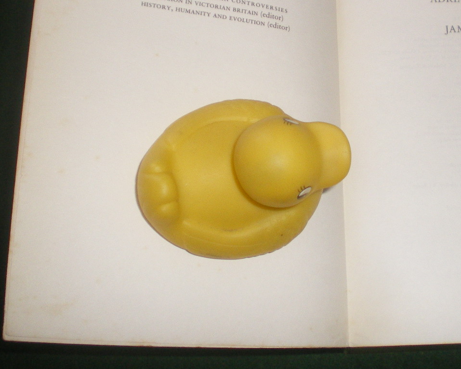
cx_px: 339
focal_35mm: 62
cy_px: 89
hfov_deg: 30.0
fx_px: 846
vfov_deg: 24.3
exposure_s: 1/50
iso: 200
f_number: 3.1
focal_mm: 6.3
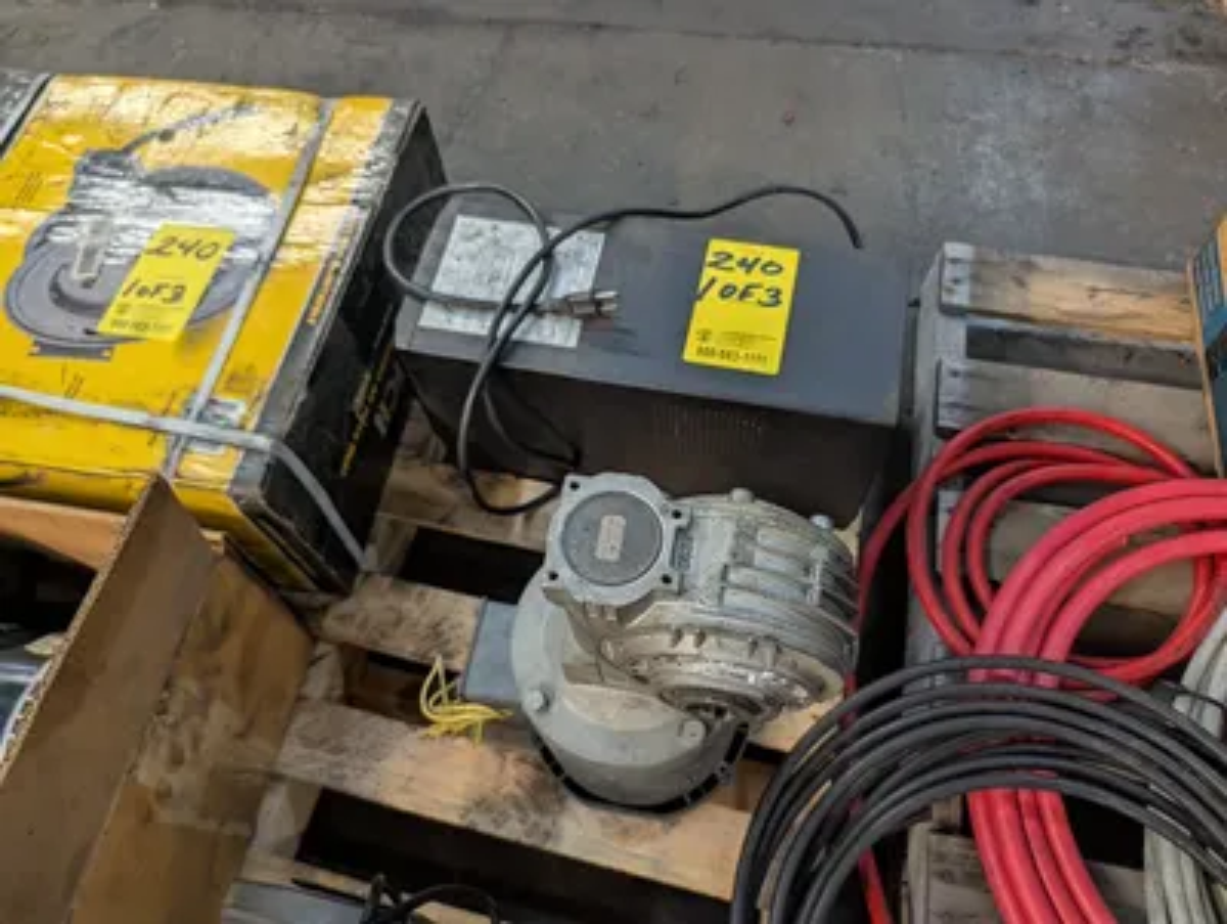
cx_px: 614
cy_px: 462
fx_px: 852
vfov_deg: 56.9
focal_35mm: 24
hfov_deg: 71.5
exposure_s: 1/120
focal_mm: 6.9
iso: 235
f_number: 1.68
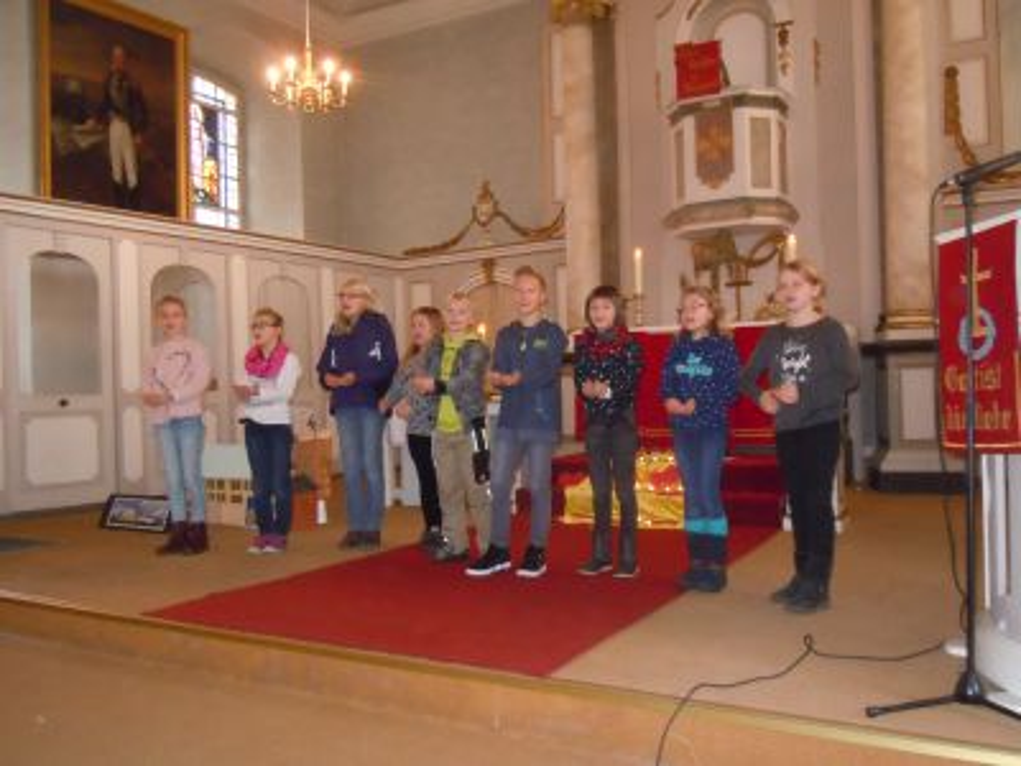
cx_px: 510
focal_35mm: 30
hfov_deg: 60.0
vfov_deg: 46.8
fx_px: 885
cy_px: 383
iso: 800
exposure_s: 1/30
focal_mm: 5.4
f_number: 3.5
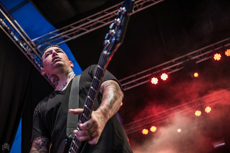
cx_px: 115
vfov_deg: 29.3
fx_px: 294
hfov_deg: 42.7
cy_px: 76
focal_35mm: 46
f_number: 2.8
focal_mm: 46
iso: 640
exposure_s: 1/100
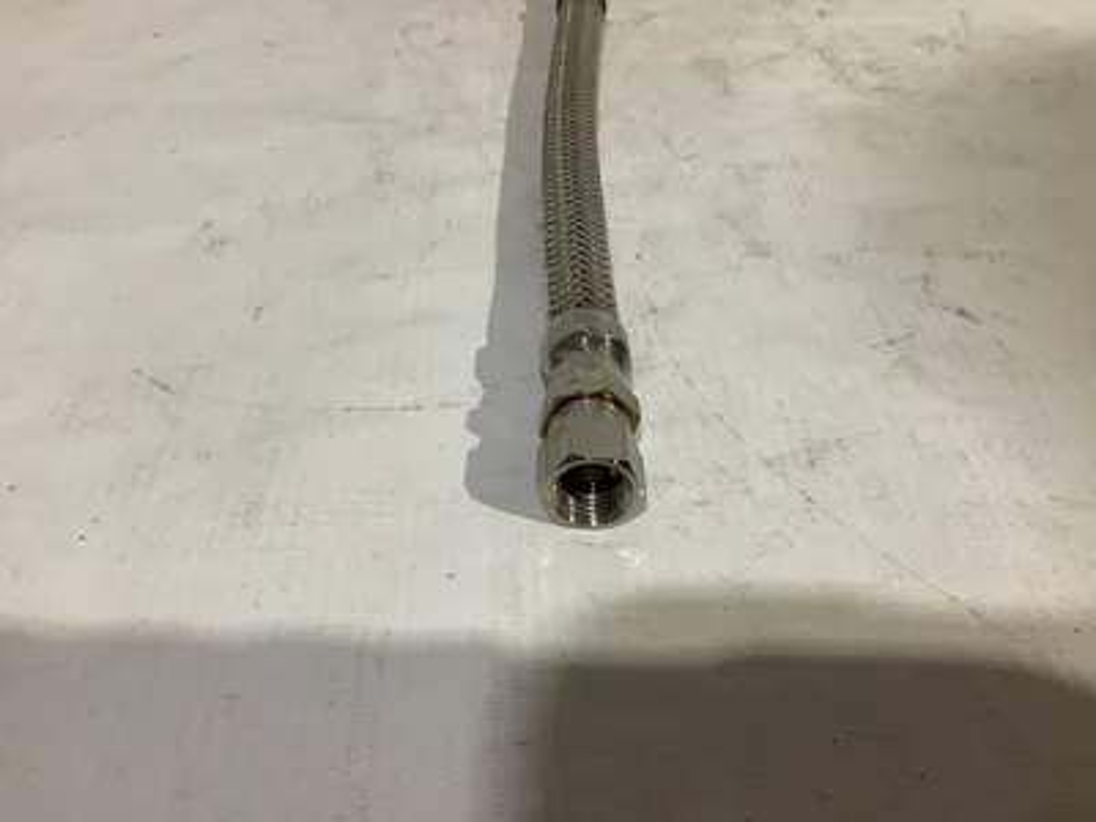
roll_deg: +0.3
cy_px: 411
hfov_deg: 58.4
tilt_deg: -41.2
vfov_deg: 45.4
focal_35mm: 31
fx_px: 982
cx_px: 548
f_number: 2.4
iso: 200
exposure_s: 1/50
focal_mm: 3.3
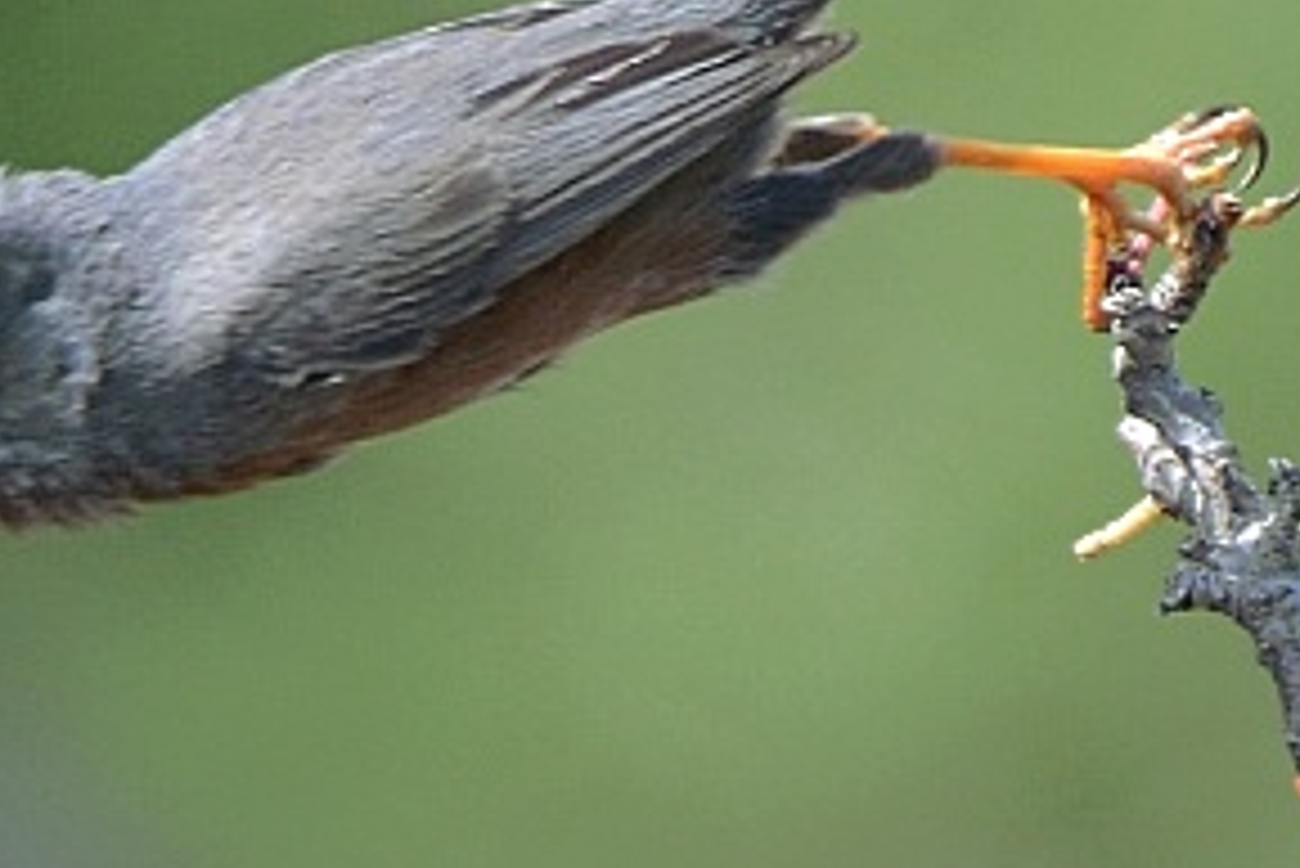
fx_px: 64018
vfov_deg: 0.8
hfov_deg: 1.2
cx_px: 36
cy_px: -61
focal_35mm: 1772
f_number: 5
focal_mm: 500
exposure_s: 1/2000
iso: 500
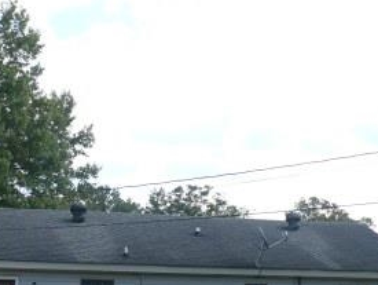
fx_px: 940
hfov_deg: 22.4
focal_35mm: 86
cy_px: 238
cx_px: 69
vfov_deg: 17.0
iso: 100
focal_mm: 6.1
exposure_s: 1/640
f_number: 2.8
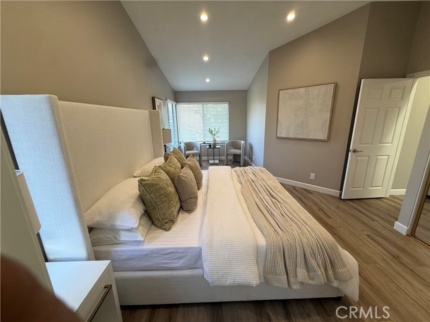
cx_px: 215
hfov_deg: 102.1
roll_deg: +1.0
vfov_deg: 85.7
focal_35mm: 14
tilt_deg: -13.6
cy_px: 161
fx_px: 174
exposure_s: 1/120
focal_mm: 2.22
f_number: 2.2
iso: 100
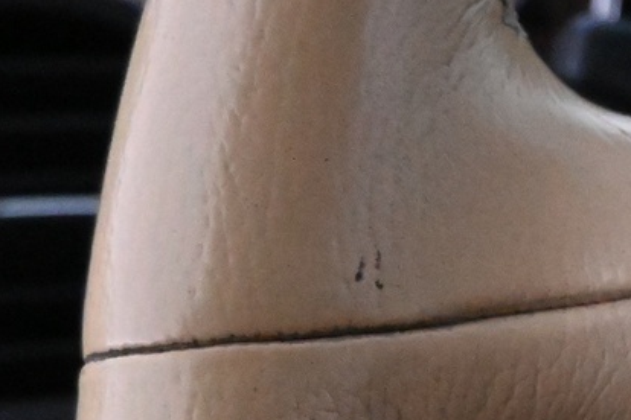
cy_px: 453
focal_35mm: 94
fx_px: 1647
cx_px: 1000
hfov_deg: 18.6
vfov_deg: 14.2
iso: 10000
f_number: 4
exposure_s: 1/125
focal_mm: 16
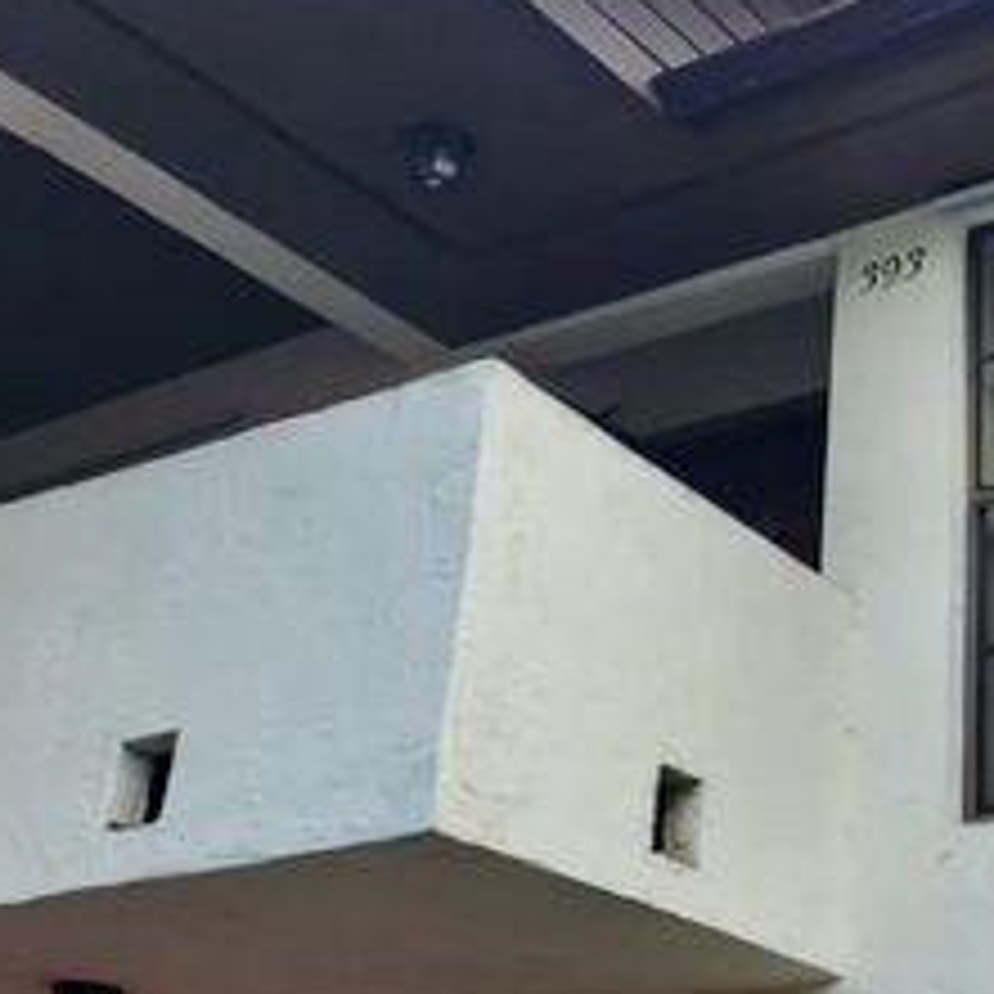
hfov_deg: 28.3
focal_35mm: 59
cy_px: 373
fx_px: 1917
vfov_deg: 29.0
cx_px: 837
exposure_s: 1/514
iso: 12
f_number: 1.8
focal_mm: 6.4
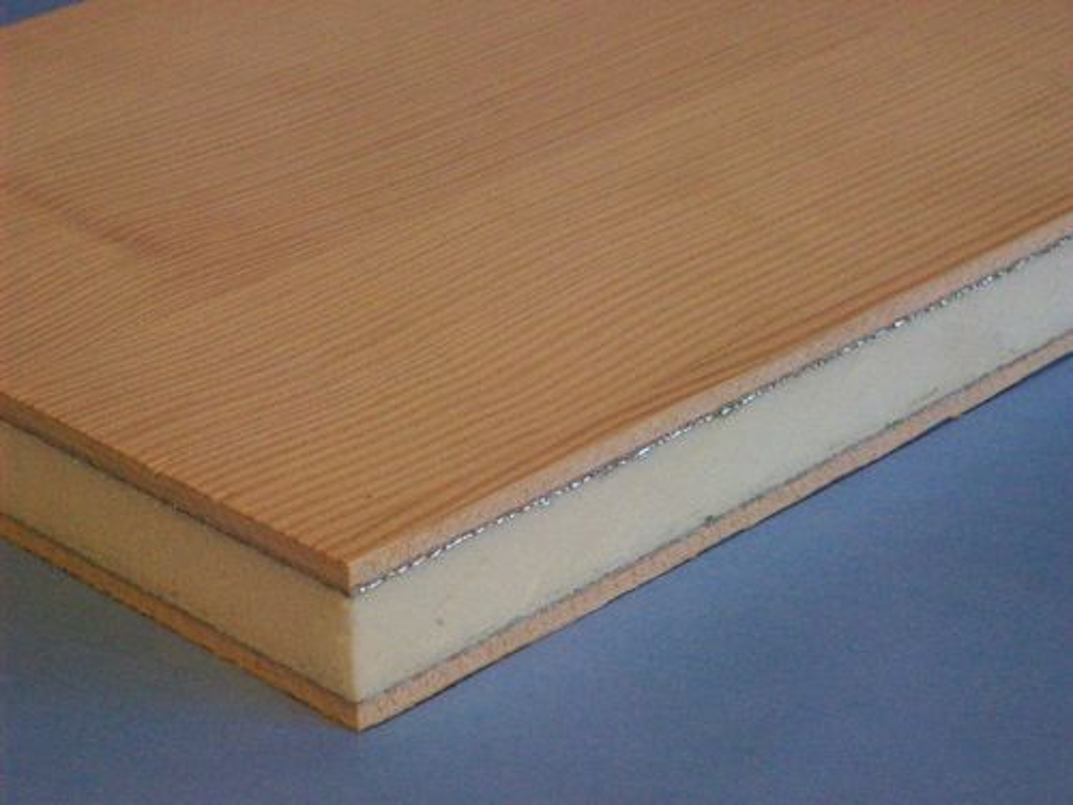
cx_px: 536
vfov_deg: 13.7
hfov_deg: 18.2
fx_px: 3348
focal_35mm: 108
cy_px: 402
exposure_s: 1/257
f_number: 4.8
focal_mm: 18
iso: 515
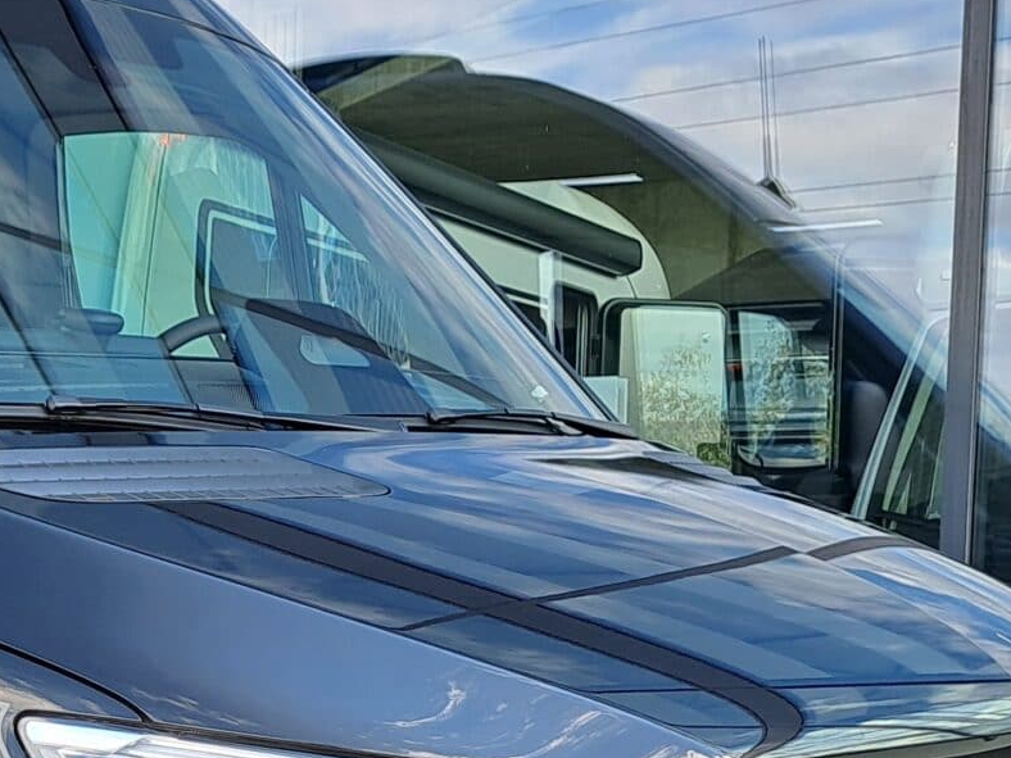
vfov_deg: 18.4
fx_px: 2278
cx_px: -130
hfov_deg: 23.3
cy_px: 761
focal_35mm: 78
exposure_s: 1/239
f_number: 1.8
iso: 50
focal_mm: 5.23
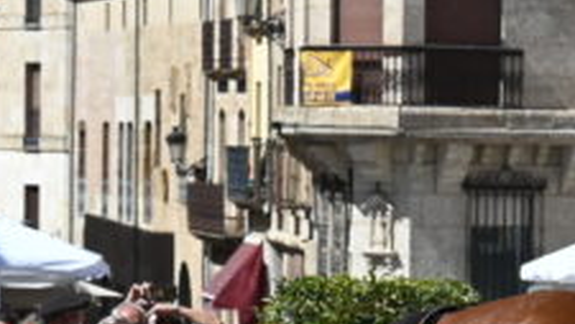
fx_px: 5509
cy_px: 473
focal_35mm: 361
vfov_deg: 3.4
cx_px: 866
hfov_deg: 5.9
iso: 400
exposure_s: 1/1250
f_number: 8
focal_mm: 65
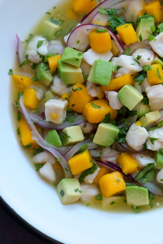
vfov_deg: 16.0
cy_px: 86
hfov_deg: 10.7
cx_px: 123
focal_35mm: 128
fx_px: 869
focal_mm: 38
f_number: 3.9
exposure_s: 1/100
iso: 200
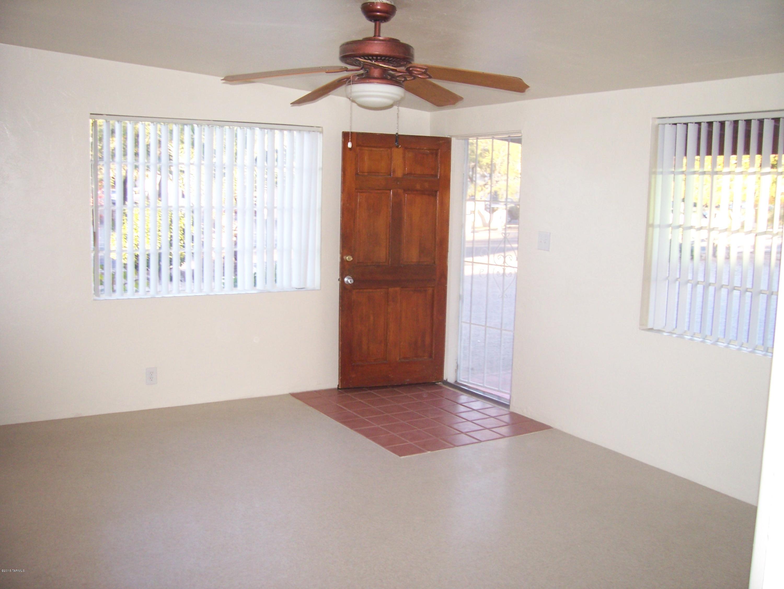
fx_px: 771
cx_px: 392
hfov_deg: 53.9
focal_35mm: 34
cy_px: 294
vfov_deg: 41.8
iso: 160
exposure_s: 1/60
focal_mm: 5.6
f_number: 2.7
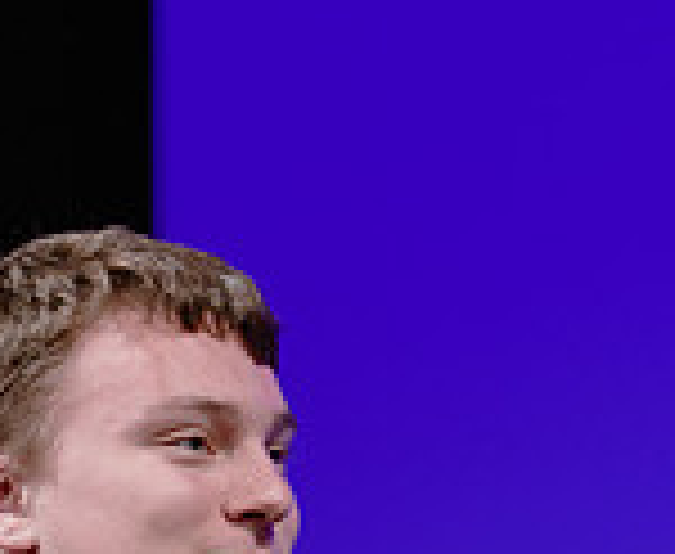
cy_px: 853
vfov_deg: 6.2
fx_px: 5023
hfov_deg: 7.7
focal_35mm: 249
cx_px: 87
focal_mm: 50
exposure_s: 1/320
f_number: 1.2
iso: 640
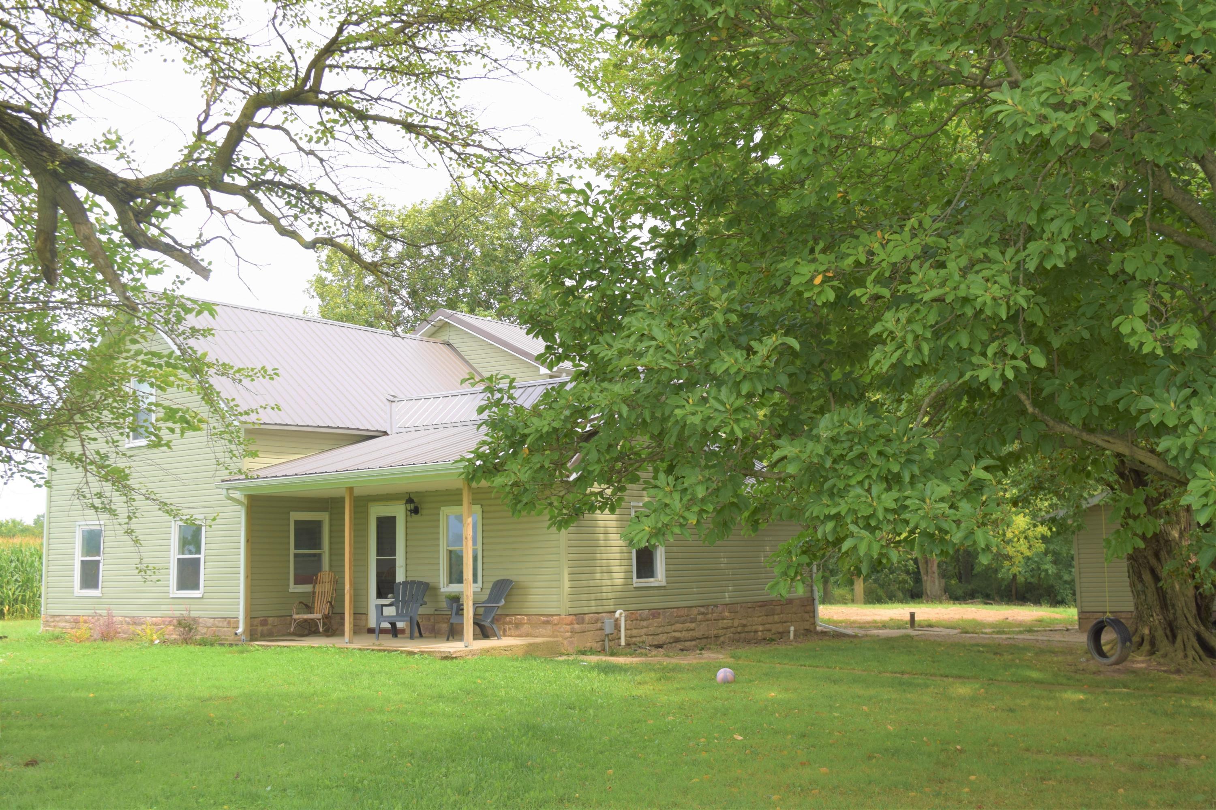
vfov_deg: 36.9
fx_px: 1216
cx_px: 608
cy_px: 405
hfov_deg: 53.1
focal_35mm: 36
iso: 100
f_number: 5.6
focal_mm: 24
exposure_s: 1/200
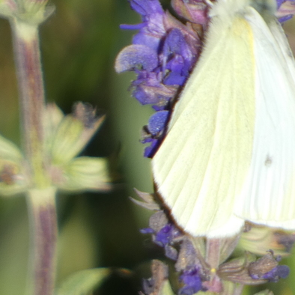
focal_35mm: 2295
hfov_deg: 0.8
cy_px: 70
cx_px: 221
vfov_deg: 0.8
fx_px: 22128
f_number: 5.9
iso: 80
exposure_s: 1/160
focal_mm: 215
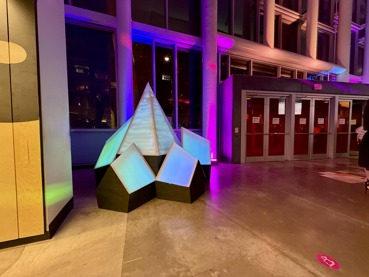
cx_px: 184
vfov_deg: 85.7
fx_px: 149
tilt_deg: -2.6
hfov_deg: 102.1
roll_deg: +0.5
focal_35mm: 14
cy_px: 138
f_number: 2.2
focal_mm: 2.22
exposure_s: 1/60
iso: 320
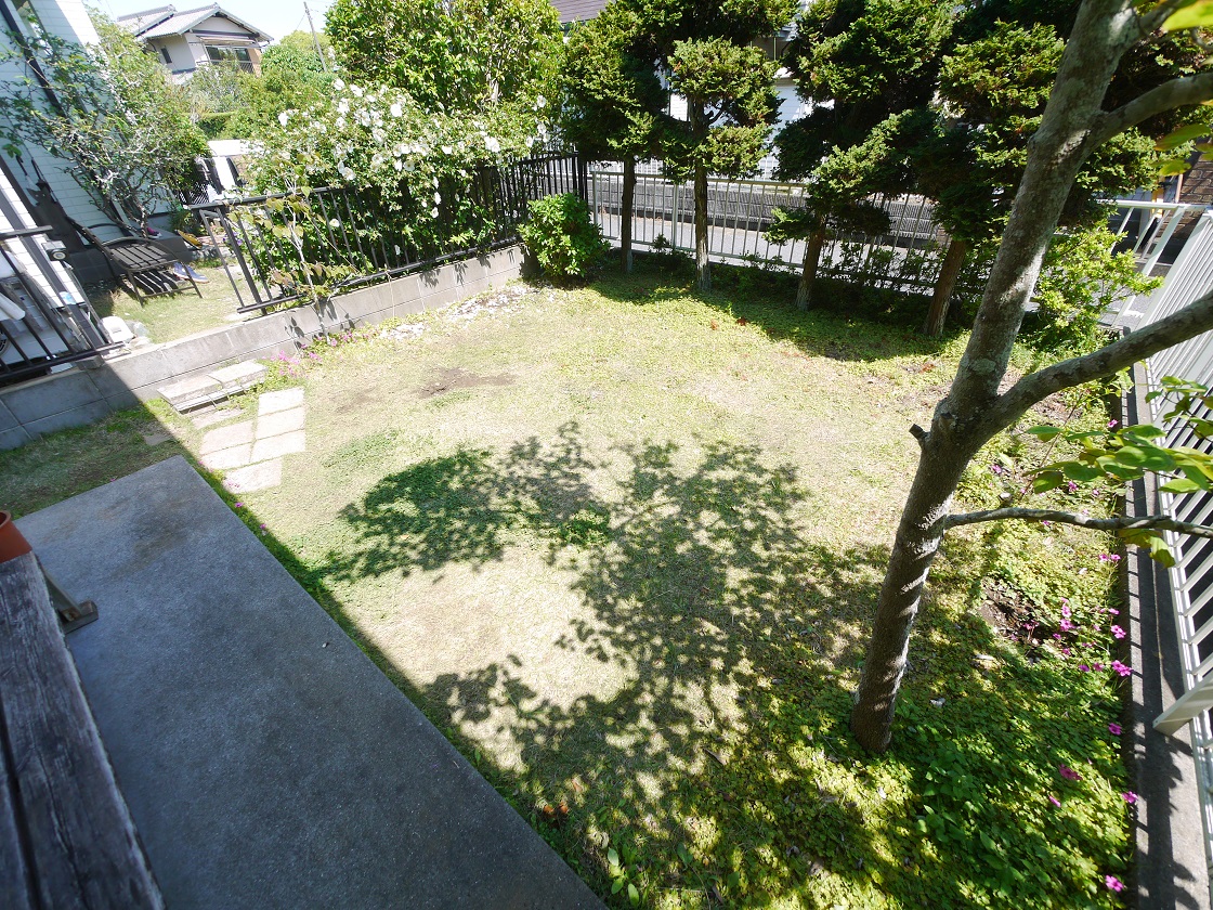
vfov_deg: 85.7
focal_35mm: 14
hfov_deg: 102.1
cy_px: 455
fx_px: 491
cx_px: 606
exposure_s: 1/250
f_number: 5.6
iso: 160
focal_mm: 7
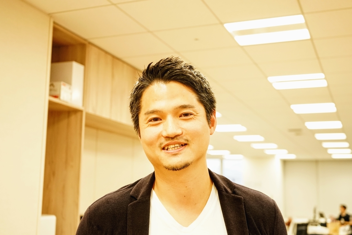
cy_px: 118
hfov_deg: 43.6
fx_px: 440
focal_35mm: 45
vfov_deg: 29.9
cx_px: 176
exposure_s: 1/60
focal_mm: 45
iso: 2000
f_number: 4.5
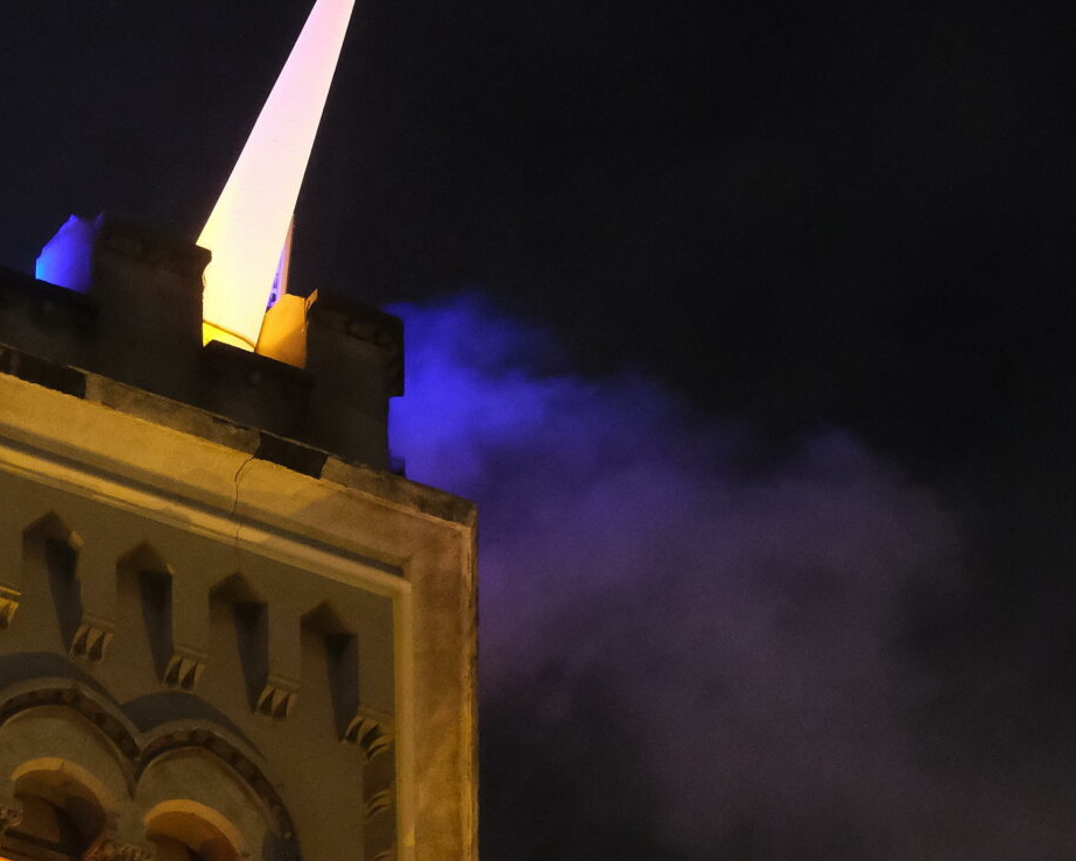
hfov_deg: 8.9
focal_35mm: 216
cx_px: 338
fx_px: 6881
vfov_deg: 7.2
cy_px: 526
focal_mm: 55
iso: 6400
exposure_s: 1/30
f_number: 4
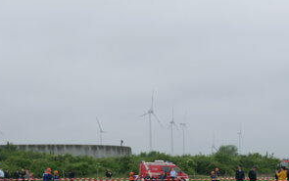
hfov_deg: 23.2
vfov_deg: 14.7
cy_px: 136
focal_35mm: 89
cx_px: 120
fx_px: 702
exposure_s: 1/250
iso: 200
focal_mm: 31
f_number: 7.1
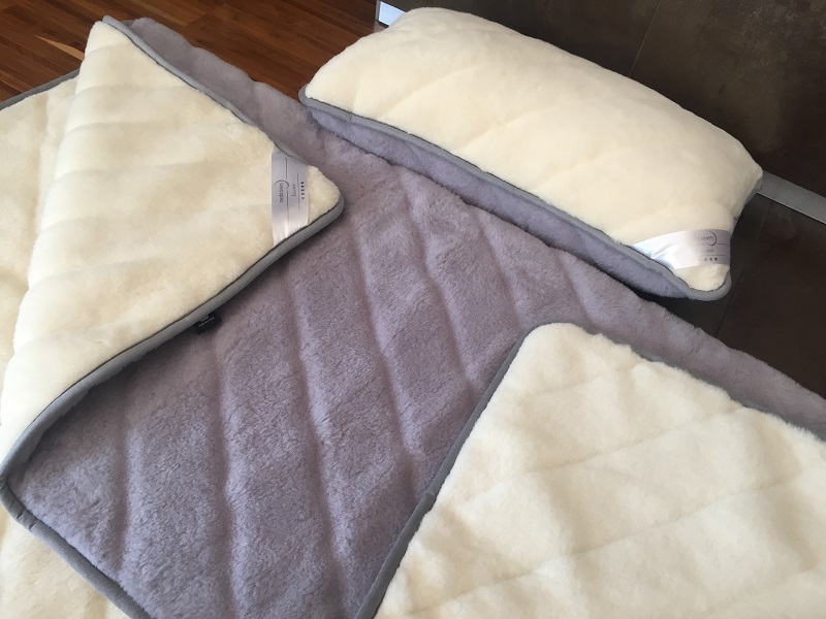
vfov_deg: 48.2
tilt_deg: -49.9
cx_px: 413
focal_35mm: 29
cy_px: 310
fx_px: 692
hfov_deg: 61.7
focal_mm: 4.15
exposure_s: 1/33
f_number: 2.2
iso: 40
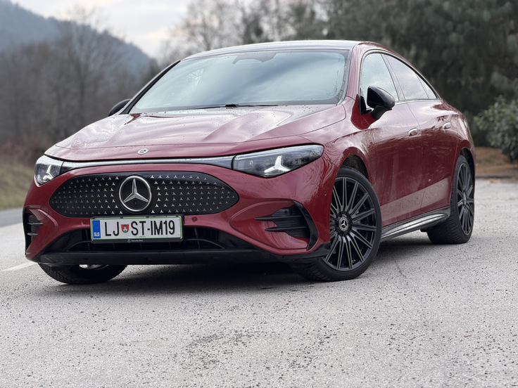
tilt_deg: -0.6
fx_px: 1496
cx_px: 259
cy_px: 194
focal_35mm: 100
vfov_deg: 14.8
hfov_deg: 19.6
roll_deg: +4.3
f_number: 2.8
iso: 50
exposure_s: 1/288
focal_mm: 16.89
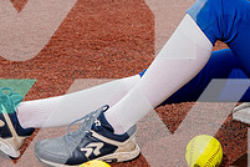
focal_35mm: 101
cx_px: 228
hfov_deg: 19.8
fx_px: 701
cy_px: -6
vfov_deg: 13.3
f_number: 5.6
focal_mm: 35
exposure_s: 1/200
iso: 80
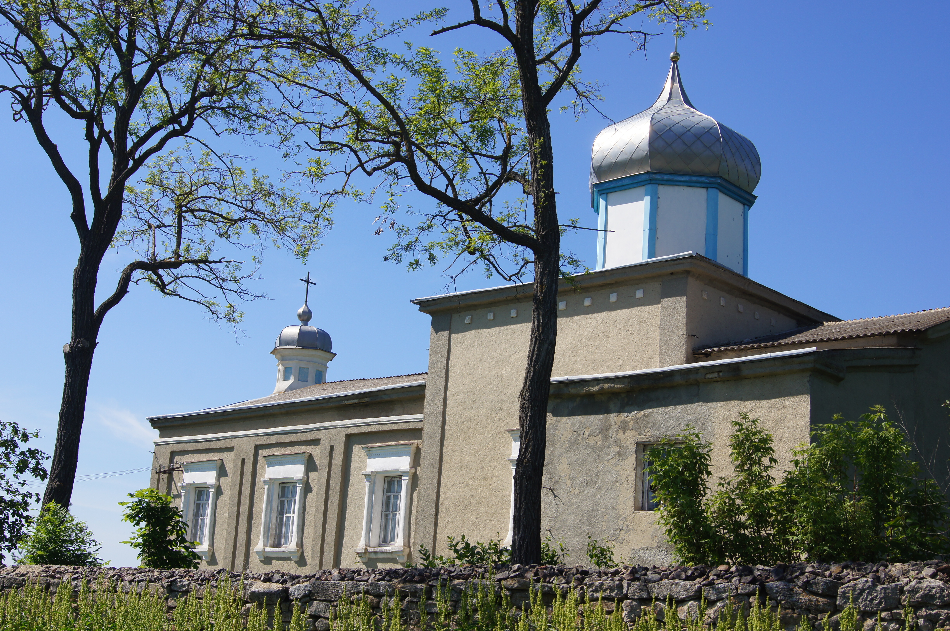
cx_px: 475
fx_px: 1384
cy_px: 316
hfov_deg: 37.9
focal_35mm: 52
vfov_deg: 25.7
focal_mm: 35
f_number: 13
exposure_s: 1/125
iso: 100
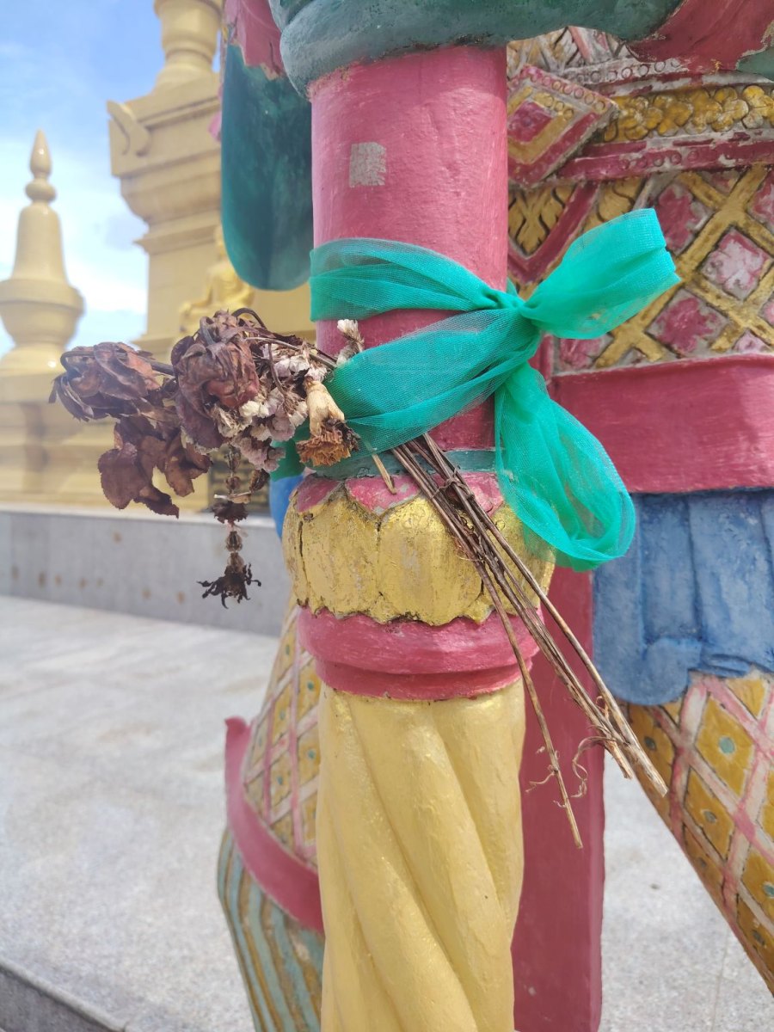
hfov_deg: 56.8
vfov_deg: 71.6
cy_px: 516
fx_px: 716
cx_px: 387
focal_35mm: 24
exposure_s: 1/900
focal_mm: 5.25
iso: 163
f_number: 1.75
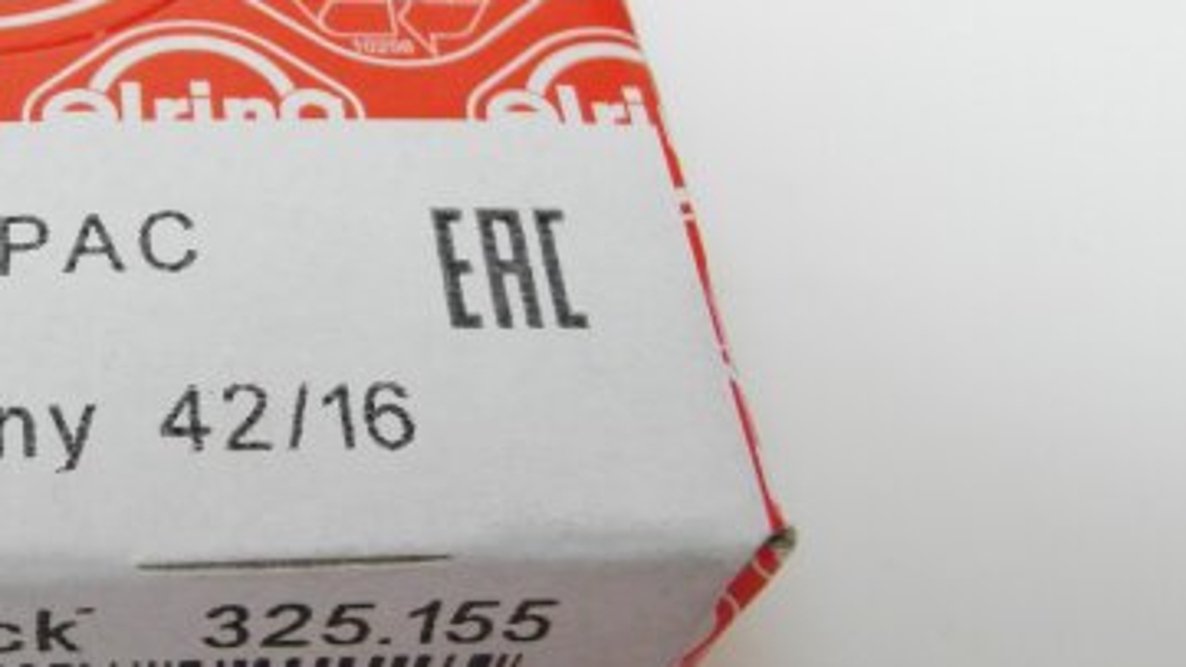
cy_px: 250
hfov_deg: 33.5
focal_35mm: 58
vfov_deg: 20.7
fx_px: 1824
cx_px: 53
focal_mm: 5.2
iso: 100
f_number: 2.5
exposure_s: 1/60
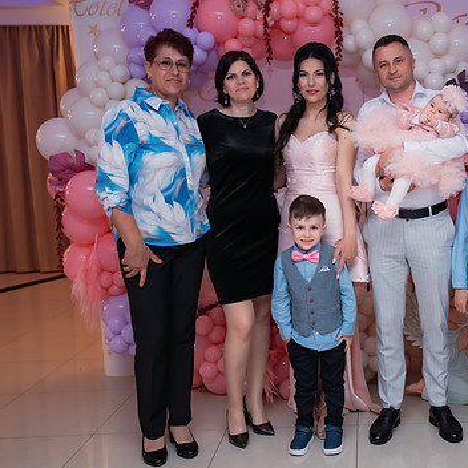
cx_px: 379
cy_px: 229
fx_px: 719
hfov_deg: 34.9
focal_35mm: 47
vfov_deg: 36.1
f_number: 2.8
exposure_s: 1/200
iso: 1600
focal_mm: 30
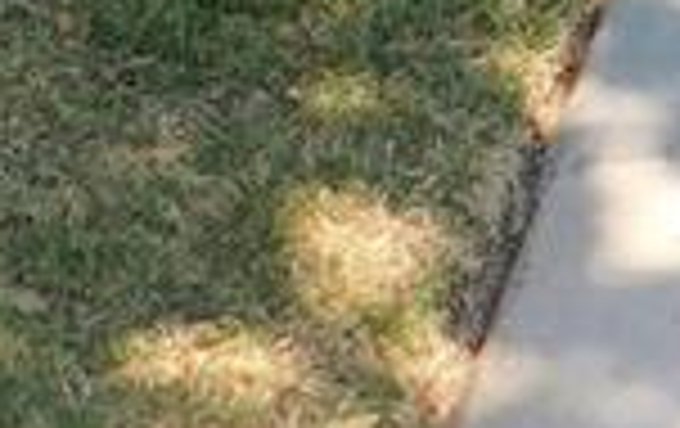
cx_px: 1207
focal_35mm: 165
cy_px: -1228
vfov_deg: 6.5
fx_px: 3064
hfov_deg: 11.7
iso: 125
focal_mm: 4
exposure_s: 1/800
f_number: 3
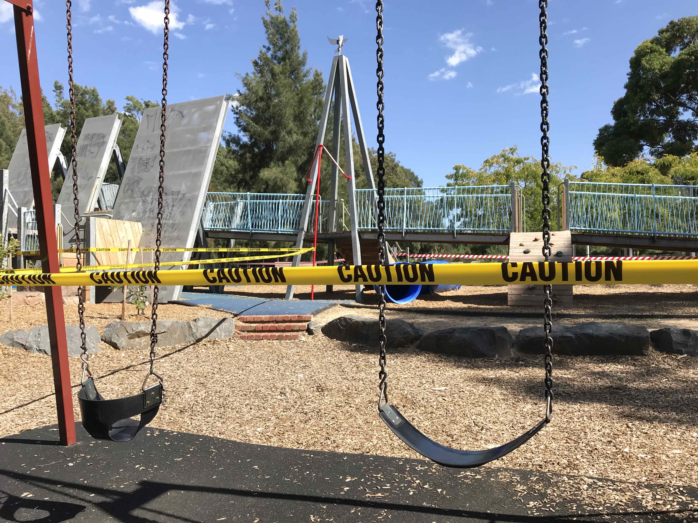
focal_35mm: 28
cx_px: 349
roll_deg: +0.0
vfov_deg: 49.7
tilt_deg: +4.8
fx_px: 565
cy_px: 262
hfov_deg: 63.4
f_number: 1.8
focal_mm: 3.99
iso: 20
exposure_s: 1/1227
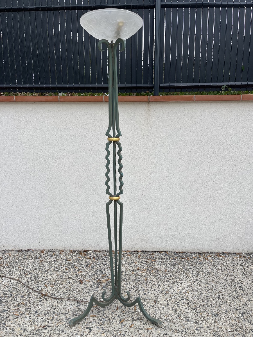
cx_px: 126
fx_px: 253
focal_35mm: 26
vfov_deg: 67.3
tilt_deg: -9.9
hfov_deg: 53.1
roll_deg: -0.3
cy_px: 168
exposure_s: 1/2062
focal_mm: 5.1
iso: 50
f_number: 1.6
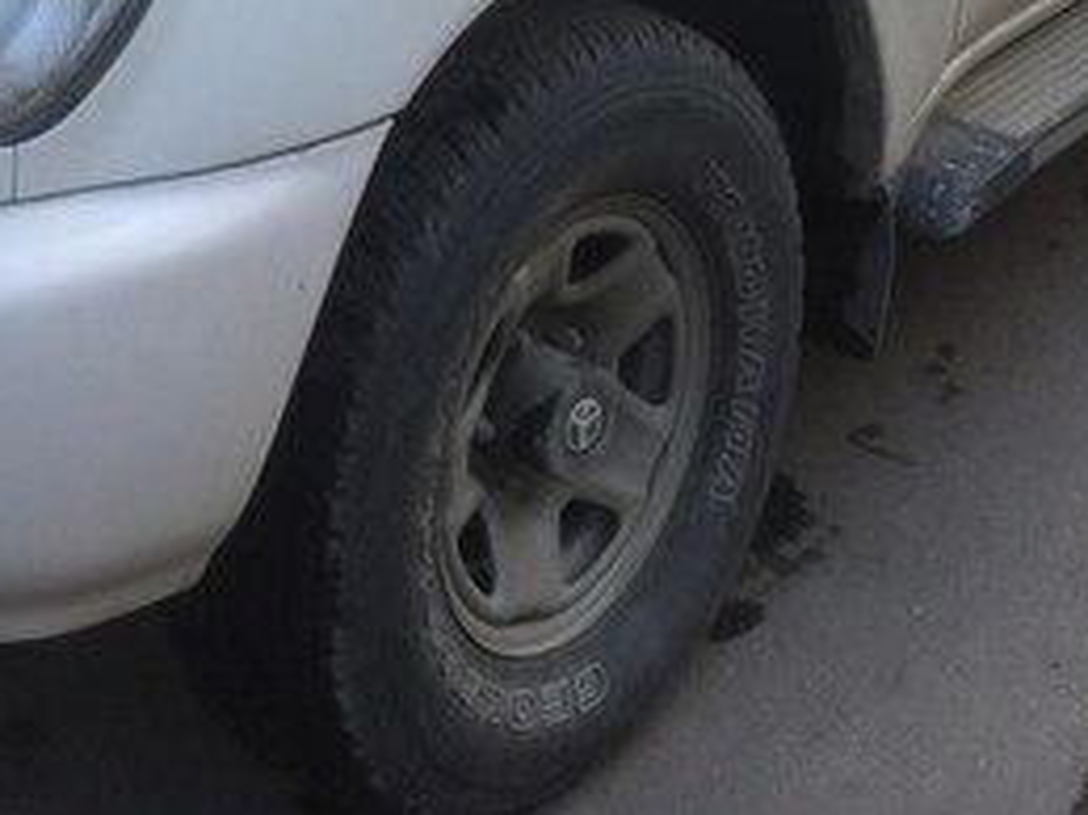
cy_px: -216
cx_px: 378
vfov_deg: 18.6
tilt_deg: -16.3
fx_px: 2325
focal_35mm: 74
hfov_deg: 26.2
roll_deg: +1.0
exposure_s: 1/184
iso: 32
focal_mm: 4.15
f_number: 2.2
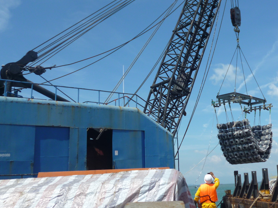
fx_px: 369
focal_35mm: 46
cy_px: 73
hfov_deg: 40.5
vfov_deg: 31.3
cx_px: 193
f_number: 9
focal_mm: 5
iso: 100
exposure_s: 1/160
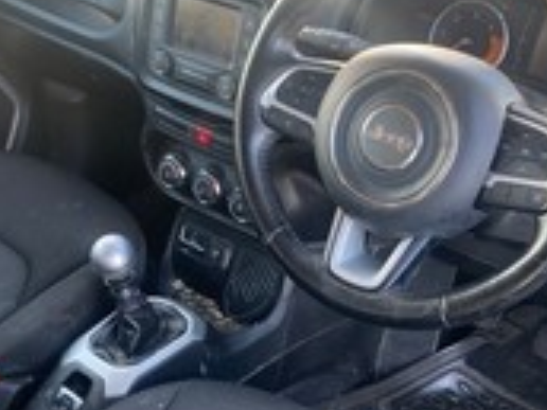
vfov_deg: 27.5
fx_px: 838
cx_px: 267
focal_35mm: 53
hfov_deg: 36.2
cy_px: 213
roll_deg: -0.9
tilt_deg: -33.2
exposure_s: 1/77
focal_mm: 4.25
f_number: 1.8
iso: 100
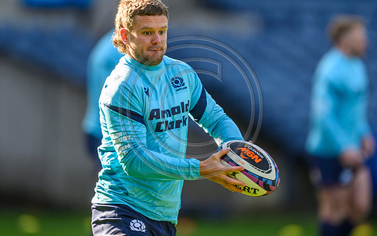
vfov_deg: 1.7
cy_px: 84
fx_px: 8025
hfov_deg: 2.7
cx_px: 159
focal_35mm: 781
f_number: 4
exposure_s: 1/800
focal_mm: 560
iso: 500
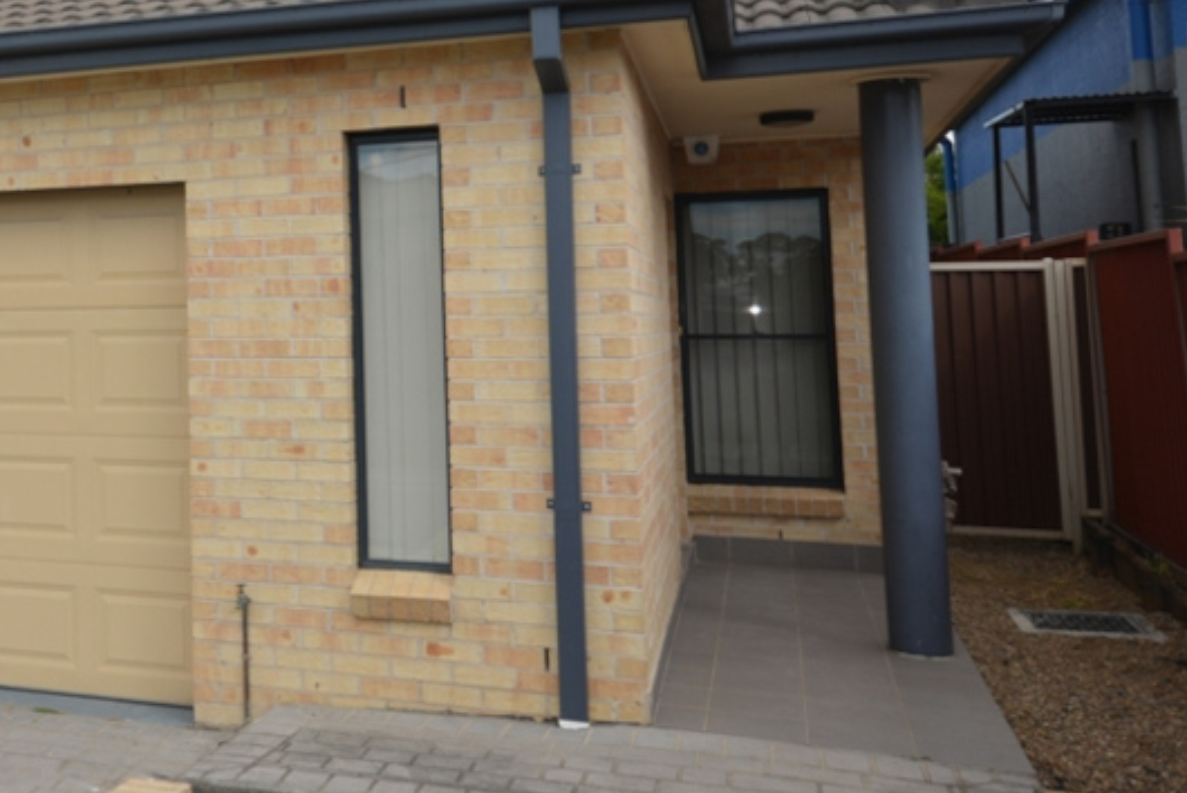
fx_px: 957
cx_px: 72
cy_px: 194
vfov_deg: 43.5
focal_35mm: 29
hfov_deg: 53.7
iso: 220
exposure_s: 1/60
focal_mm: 10
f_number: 4
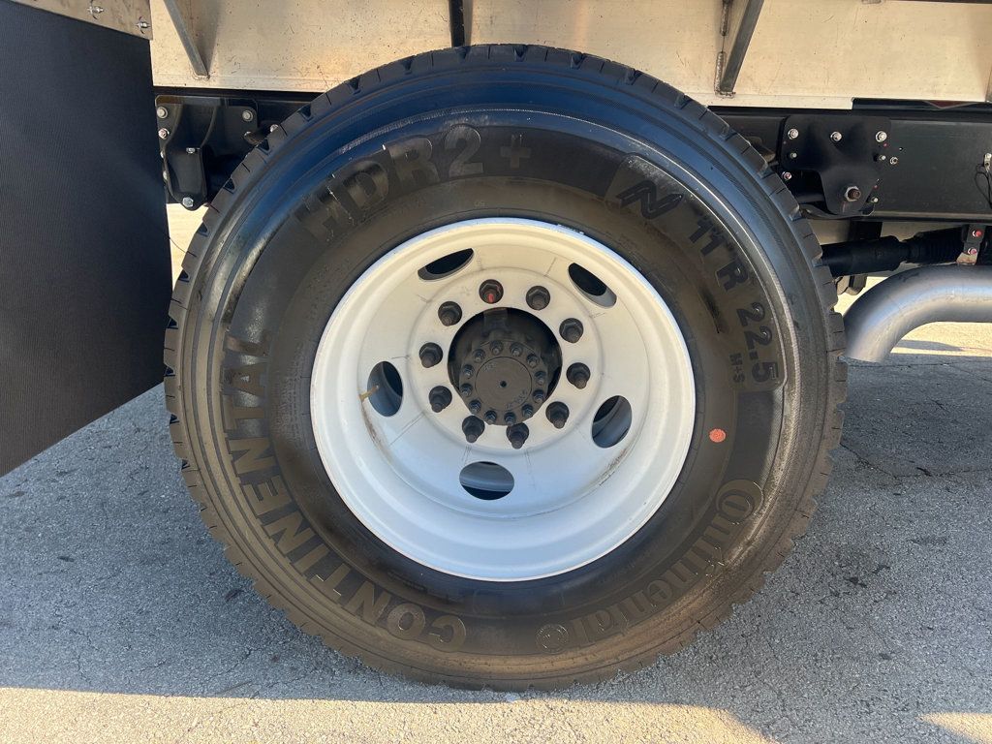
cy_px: 372
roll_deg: +1.5
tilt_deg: -17.7
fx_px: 745
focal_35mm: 26
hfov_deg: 67.3
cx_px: 496
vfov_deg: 53.1
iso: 50
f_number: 1.5
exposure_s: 1/639
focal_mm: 5.7
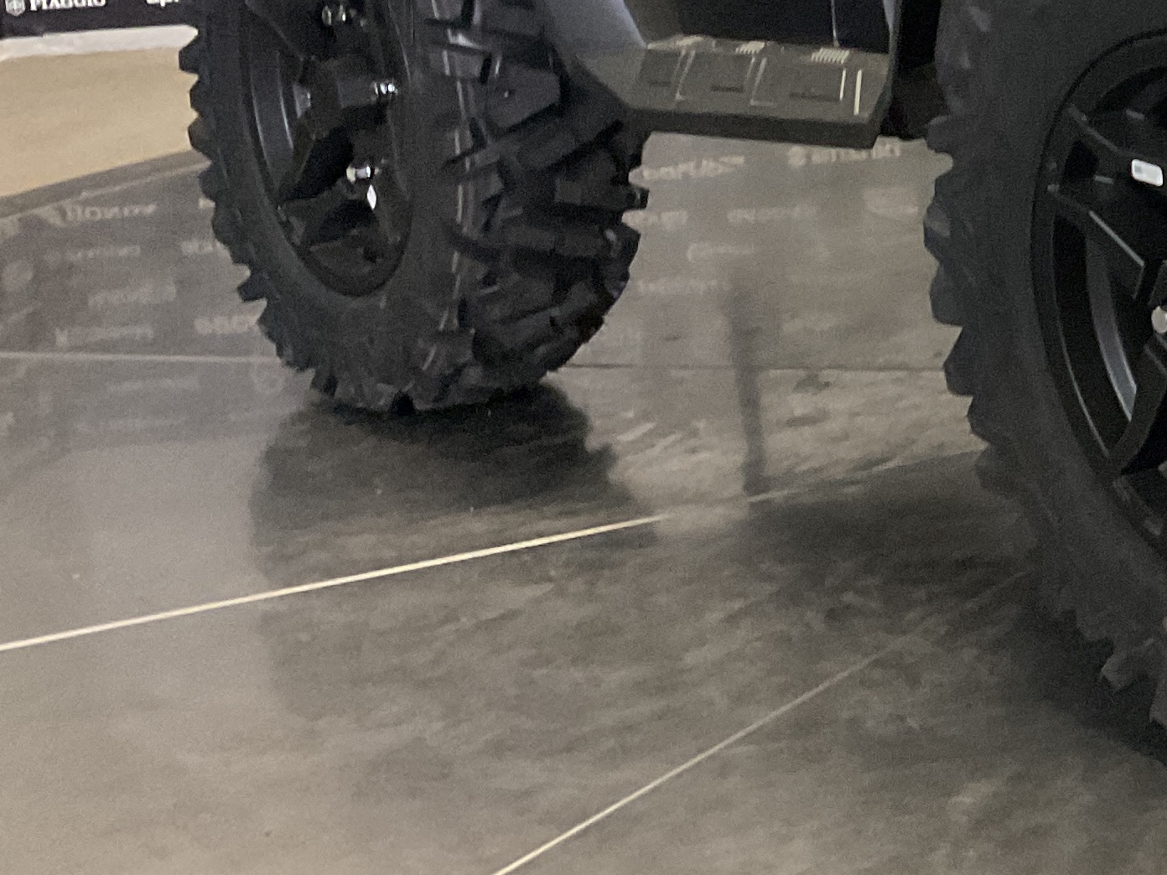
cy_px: -124
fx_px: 2832
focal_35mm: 84
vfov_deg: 16.9
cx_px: 1495
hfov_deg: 21.2
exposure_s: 1/40
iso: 200
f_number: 1.8
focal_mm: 3
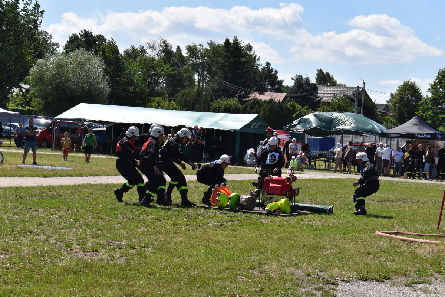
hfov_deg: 26.0
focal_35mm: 78
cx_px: 222
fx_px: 964
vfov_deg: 17.5
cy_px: 148
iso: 200
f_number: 10
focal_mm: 52
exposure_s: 1/400
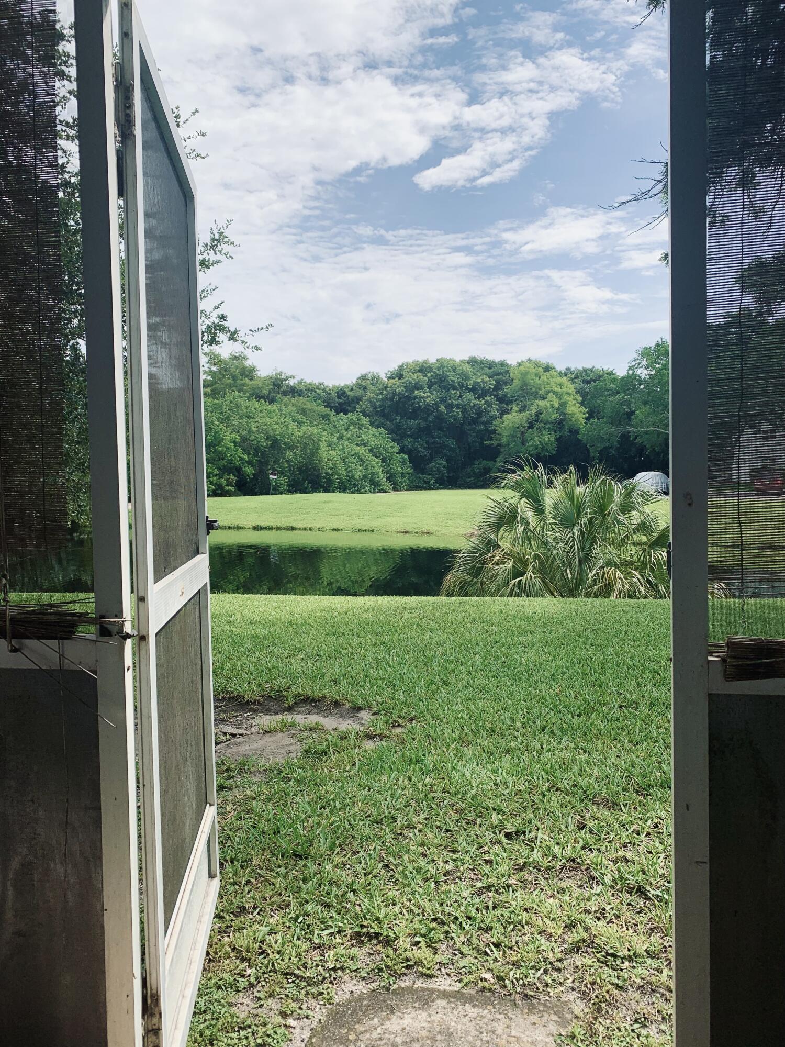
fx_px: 786
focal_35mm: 26
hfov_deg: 53.1
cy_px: 524
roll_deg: +1.3
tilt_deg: -1.2
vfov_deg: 67.3
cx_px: 392
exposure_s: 1/2421
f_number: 1.8
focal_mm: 4.25
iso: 25
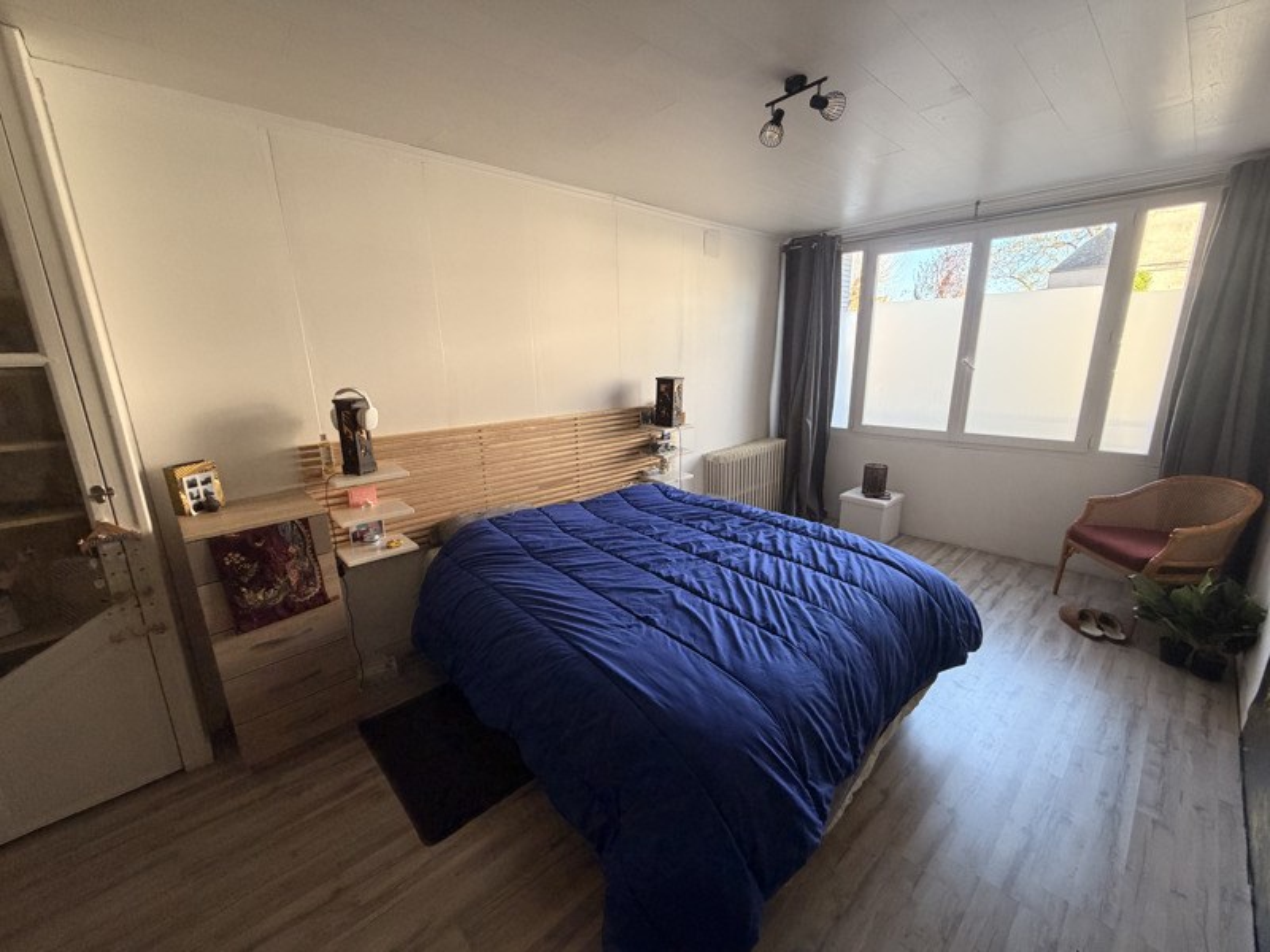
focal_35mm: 14
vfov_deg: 85.7
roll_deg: +1.4
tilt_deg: -14.0
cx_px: 635
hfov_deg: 102.1
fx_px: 514
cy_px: 476
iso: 320
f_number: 2.2
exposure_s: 1/120
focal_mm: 2.22
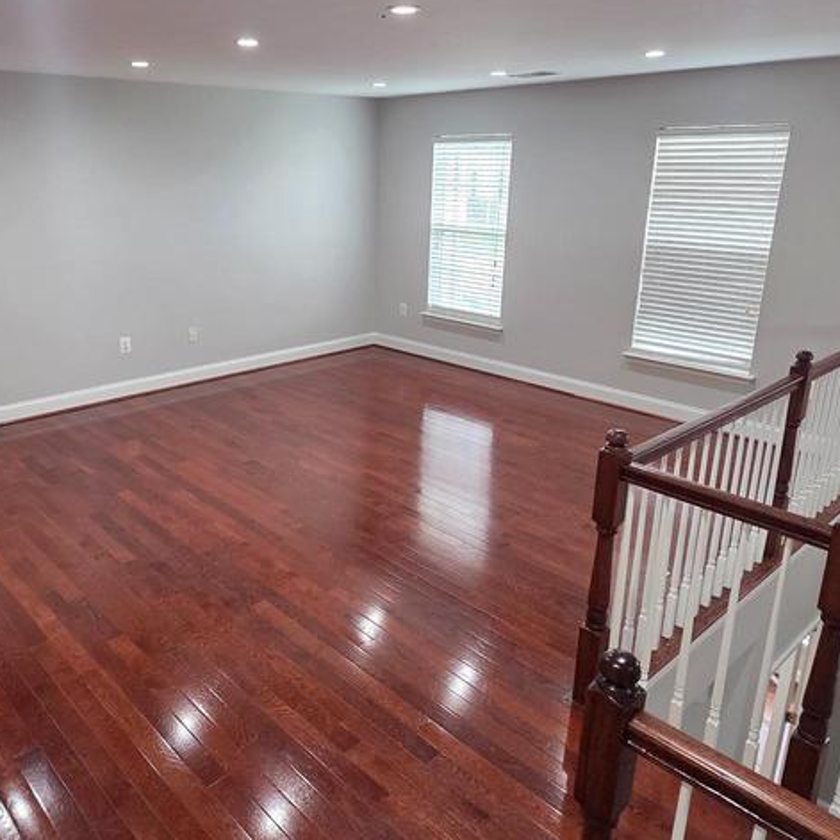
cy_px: 389
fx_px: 686
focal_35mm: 25
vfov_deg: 62.9
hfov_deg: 62.1
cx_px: 317
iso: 200
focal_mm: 2.2
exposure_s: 1/60
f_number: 2.2
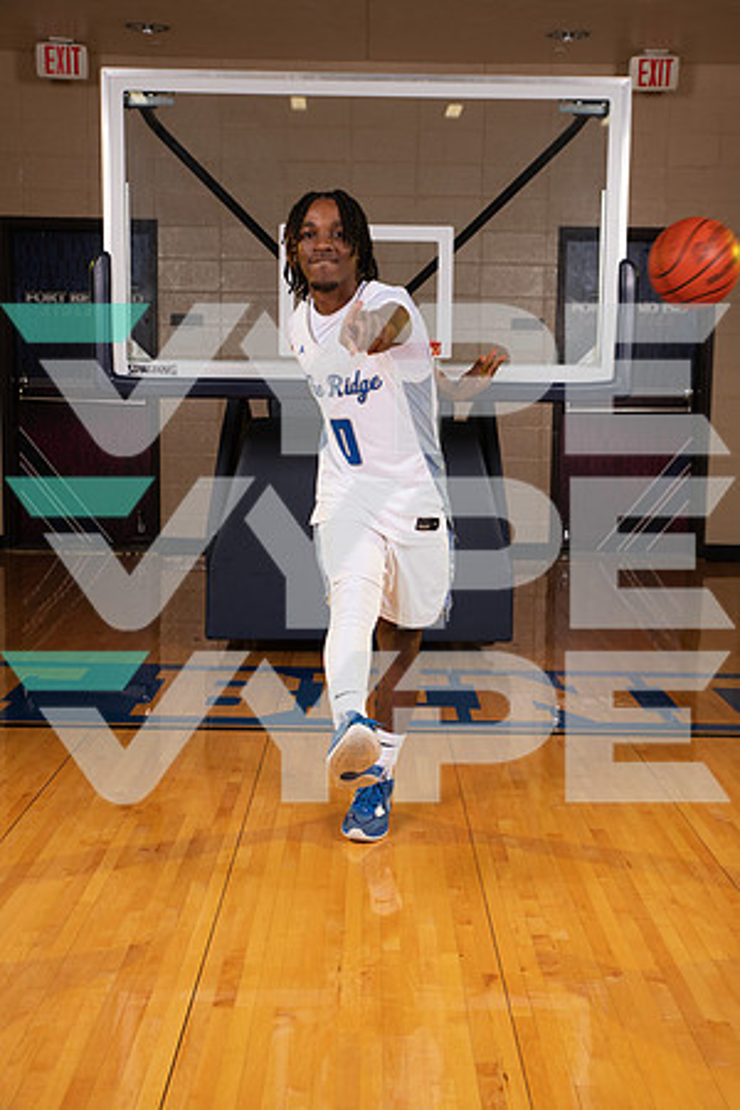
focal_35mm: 44
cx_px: 370
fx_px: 1357
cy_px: 555
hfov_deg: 30.5
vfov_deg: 44.5
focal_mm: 44
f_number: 7.1
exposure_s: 1/320
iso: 320
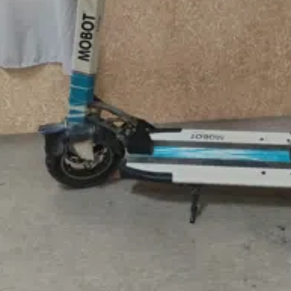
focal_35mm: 53
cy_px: 50
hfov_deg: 31.9
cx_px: 199
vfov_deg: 31.2
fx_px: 504
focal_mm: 4.75
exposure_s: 1/33.3
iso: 207
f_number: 1.8
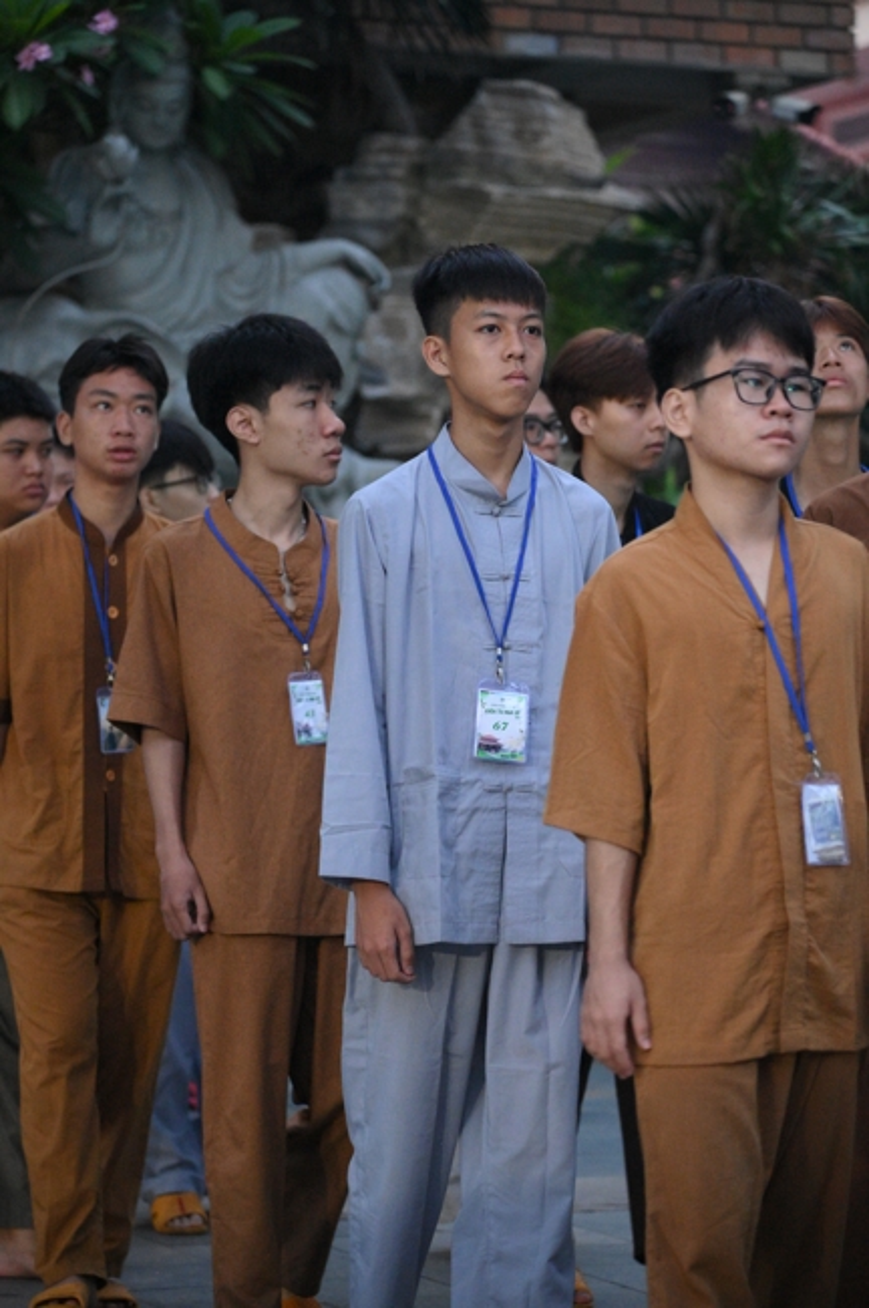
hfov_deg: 11.4
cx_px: 434
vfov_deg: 17.1
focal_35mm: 120
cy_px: 654
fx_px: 4354
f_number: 4
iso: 12800
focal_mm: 120
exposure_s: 1/100
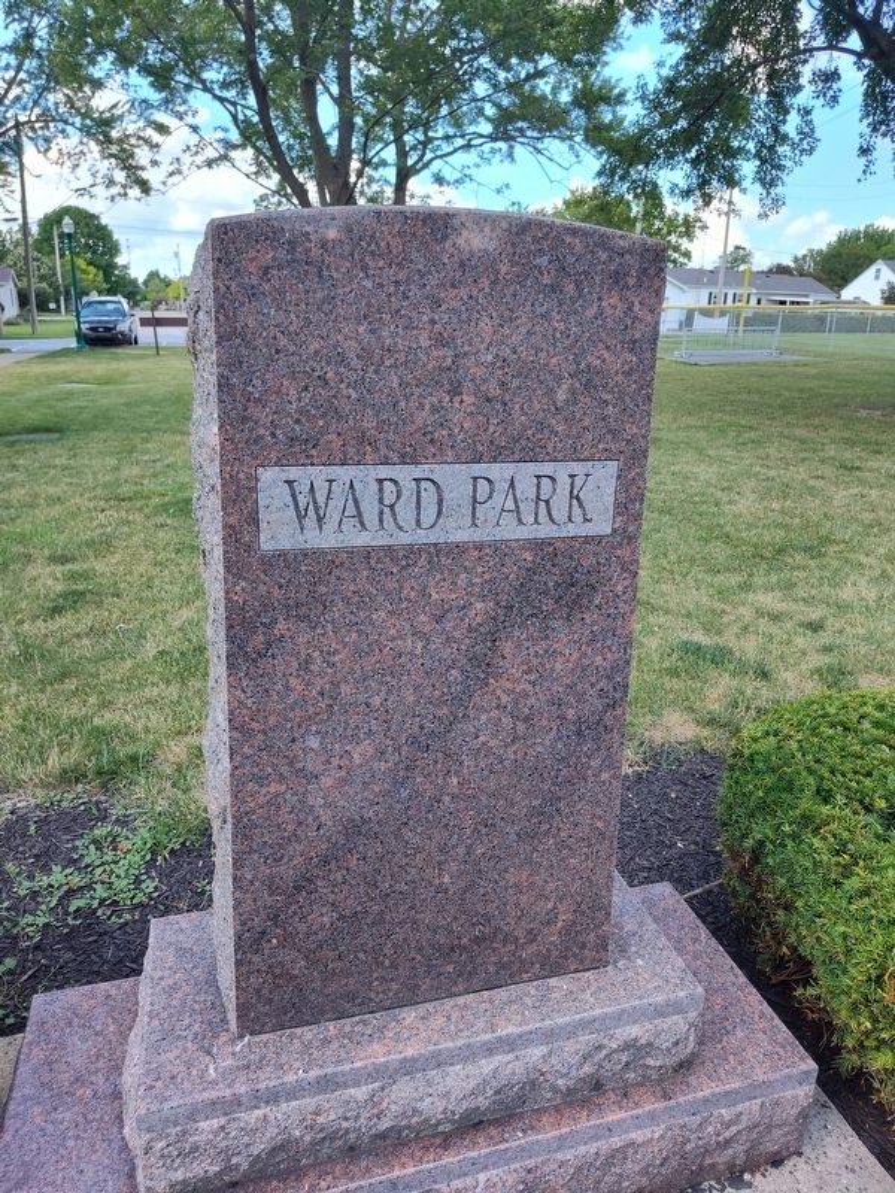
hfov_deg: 58.9
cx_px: 448
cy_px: 596
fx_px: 793
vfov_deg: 73.9
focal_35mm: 23
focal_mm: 5.56
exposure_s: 1/218
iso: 100
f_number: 1.8
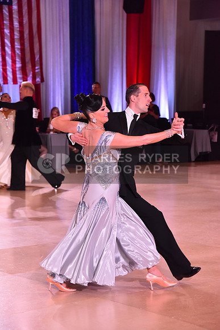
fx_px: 962
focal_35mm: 105
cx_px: 110
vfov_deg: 19.5
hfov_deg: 13.0
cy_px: 165
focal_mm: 105
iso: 2500
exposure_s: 1/320
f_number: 6.3
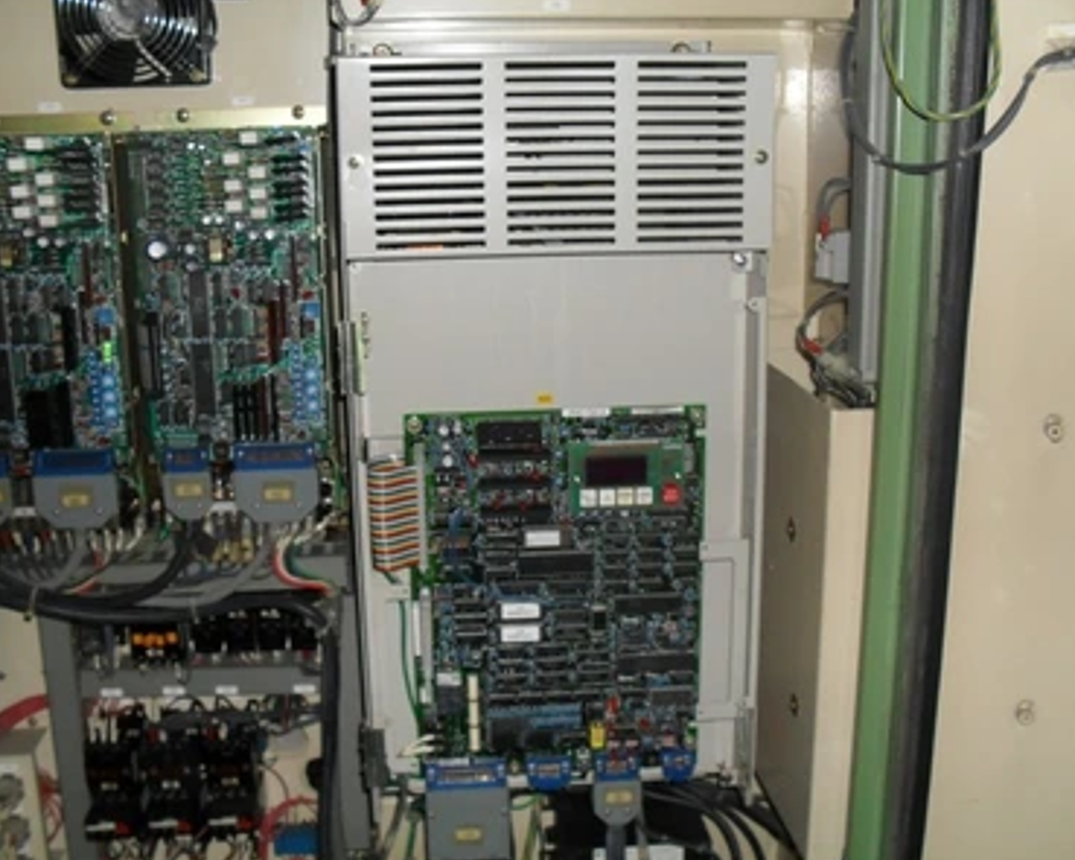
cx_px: 559
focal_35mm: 37
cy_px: 431
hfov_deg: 49.1
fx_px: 1177
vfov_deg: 40.1
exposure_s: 1/45
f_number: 3.2
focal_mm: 6.3
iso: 200
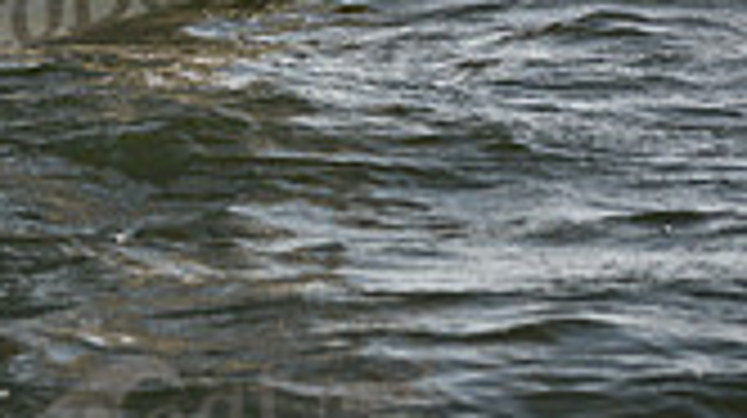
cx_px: -450
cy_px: -178
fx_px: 5086
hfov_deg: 8.2
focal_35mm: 257
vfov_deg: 4.7
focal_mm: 70
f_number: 4
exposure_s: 1/1000
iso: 250
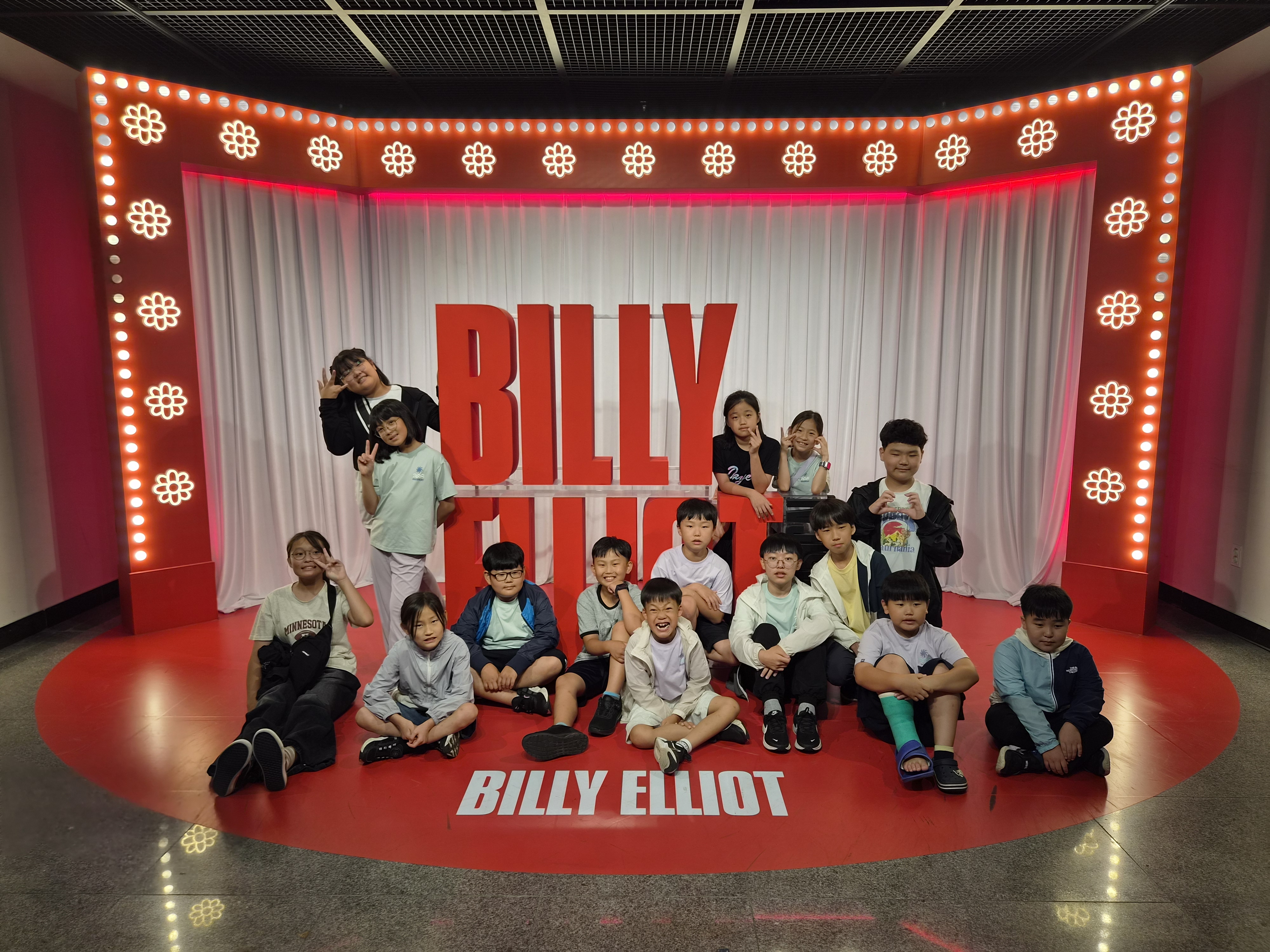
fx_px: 844
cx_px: 635
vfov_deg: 58.9
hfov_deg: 73.9
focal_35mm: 23
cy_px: 476
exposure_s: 1/120
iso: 40
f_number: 1.8
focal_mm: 5.4
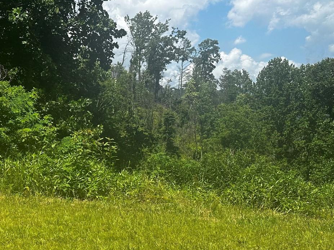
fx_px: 512
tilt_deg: -0.7
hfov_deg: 34.2
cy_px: 140
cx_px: 35
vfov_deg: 27.5
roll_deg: -1.5
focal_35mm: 53
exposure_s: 1/3155
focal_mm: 6.86
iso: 80
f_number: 1.78
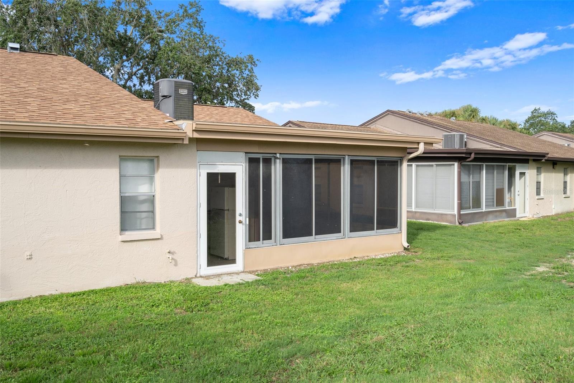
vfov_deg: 42.3
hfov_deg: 60.3
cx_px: 287
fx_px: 494
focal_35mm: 31
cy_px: 192
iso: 320
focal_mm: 31
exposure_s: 1/400
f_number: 8
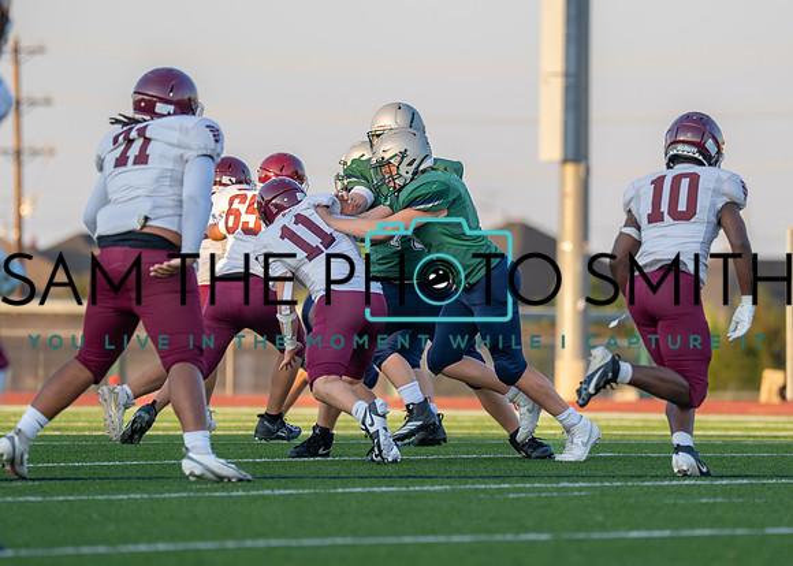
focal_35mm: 337
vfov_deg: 4.3
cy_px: 300
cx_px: 504
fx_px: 7582
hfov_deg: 6.0
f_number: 2.8
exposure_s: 1/1250
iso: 320
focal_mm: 200
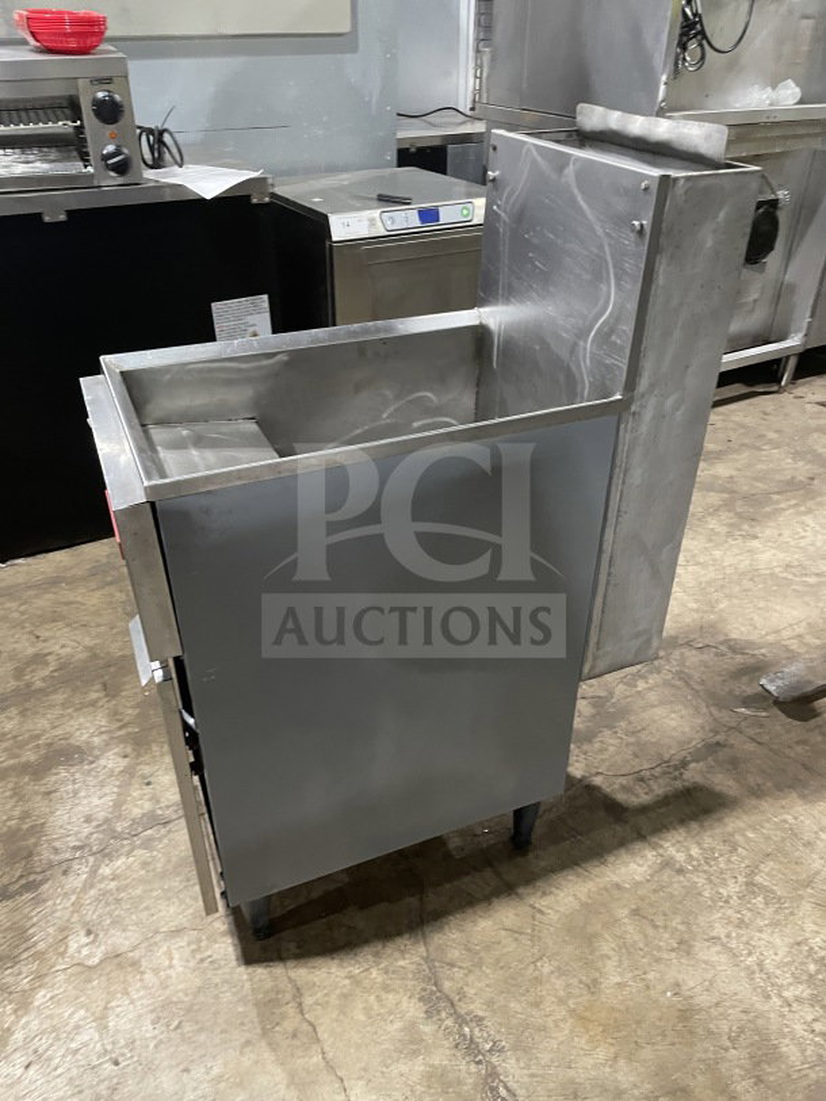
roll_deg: +3.1
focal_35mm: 26
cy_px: 550
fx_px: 827
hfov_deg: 53.1
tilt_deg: -30.3
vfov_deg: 67.3
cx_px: 413
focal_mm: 4.2
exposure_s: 1/60
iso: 400
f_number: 1.6
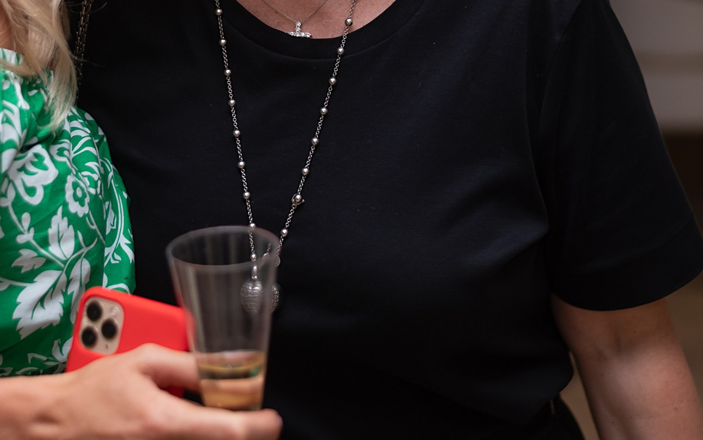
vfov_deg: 10.6
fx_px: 2338
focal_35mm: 122
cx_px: 223
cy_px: -35
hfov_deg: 17.1
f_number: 2.2
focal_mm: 50
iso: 160
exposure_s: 1/200
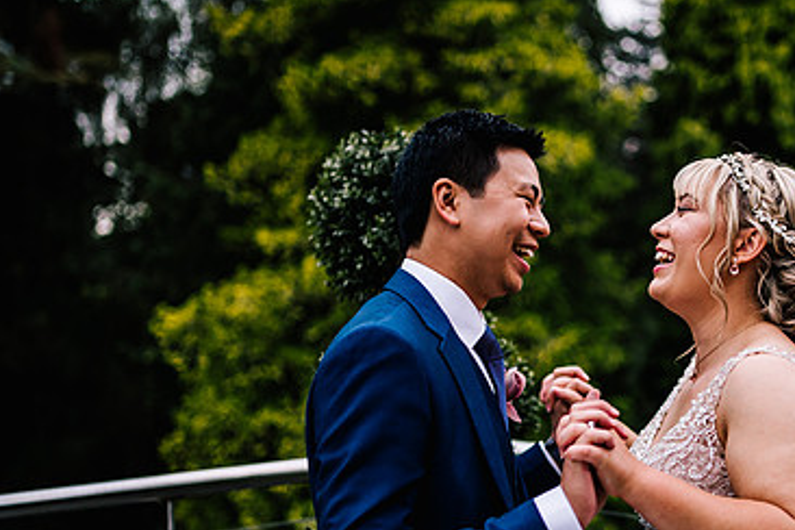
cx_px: 613
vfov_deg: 23.7
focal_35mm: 57
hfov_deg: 34.2
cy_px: 325
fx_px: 1259
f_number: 1.4
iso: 125
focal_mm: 35
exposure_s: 1/250
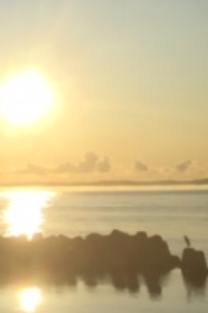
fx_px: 825
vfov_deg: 21.5
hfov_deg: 12.2
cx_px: -253
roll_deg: -1.0
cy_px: 174
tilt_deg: +2.6
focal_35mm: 95
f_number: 2.2
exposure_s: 1/7937
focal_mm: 4.15
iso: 32
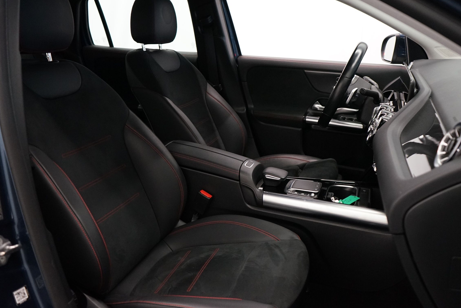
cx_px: 245
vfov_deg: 41.1
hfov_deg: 58.7
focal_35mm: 32
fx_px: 410
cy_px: 140
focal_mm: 29
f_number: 3.5
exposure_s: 1/160
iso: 3200
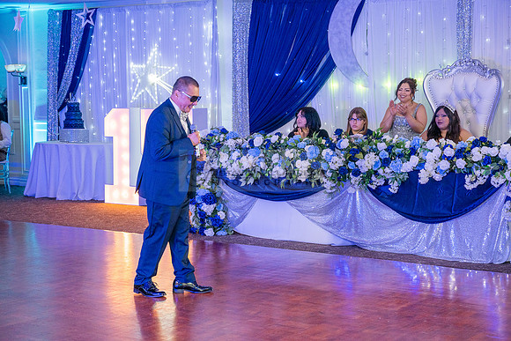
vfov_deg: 19.5
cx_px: 256
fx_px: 994
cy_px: 170
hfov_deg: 28.8
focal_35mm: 70
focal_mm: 70
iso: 1000
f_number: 4.5
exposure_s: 1/200
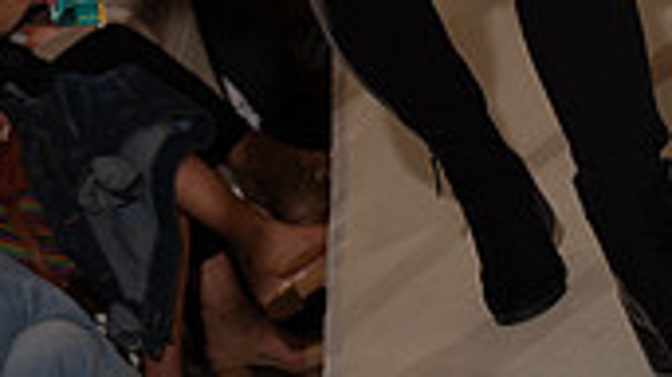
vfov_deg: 3.7
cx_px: 159
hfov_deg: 6.8
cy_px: -499
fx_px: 5682
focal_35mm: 319
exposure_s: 1/250
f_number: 9
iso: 800
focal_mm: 116
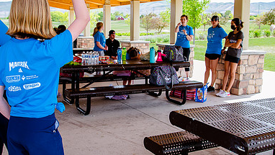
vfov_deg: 27.7
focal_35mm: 43
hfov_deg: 47.2
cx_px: 117
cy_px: 74
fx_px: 314
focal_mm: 24
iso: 200
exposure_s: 1/125
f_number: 6.3
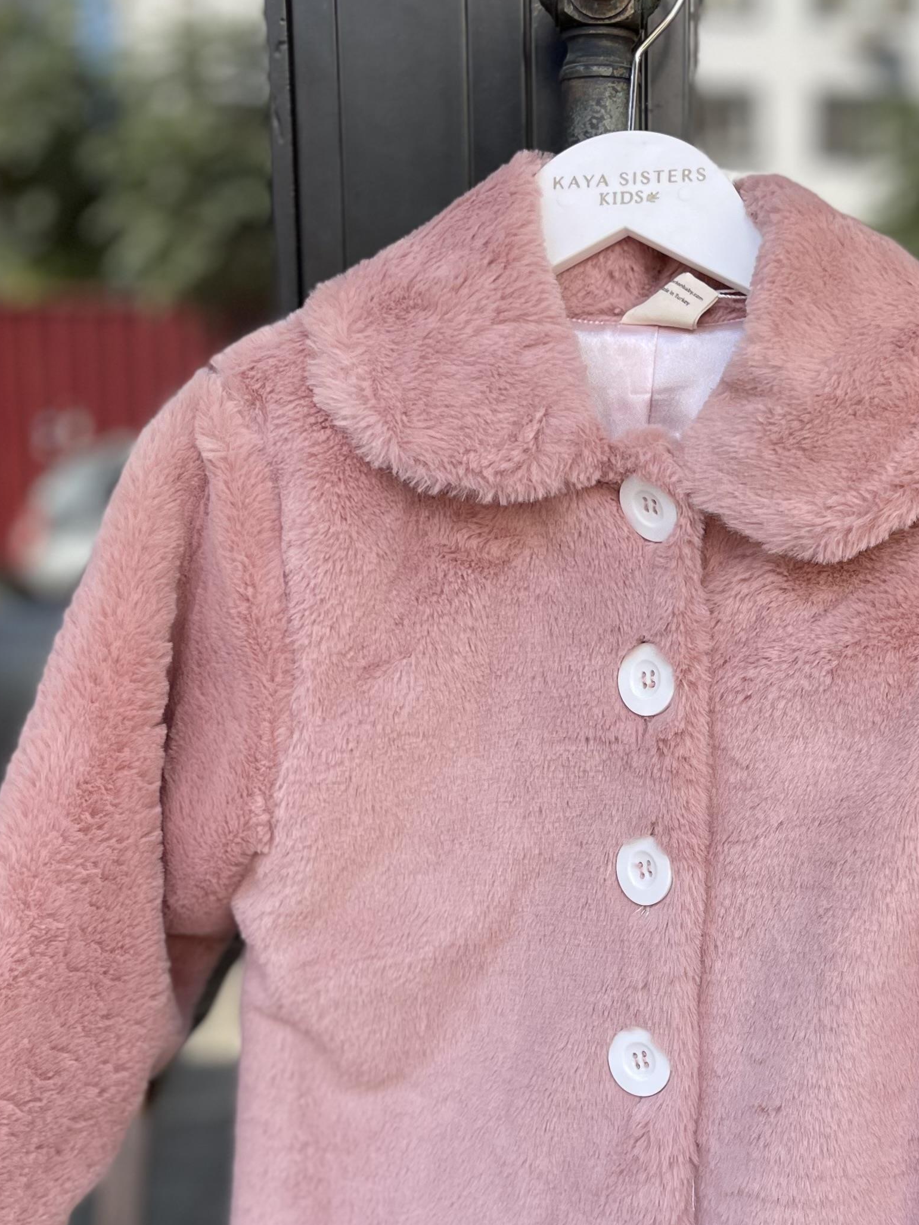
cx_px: 694
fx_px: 1805
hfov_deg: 28.1
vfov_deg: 37.2
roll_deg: -0.2
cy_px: 795
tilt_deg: -10.5
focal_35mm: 51
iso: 50
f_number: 1.6
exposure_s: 1/311
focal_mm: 5.1
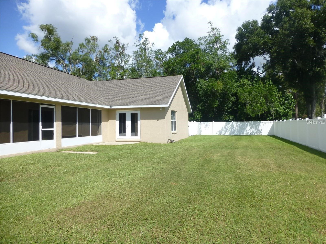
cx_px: 163
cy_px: 122
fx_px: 226
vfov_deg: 56.8
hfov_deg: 71.6
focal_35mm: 24
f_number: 4
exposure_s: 1/1000
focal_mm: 4.3
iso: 100
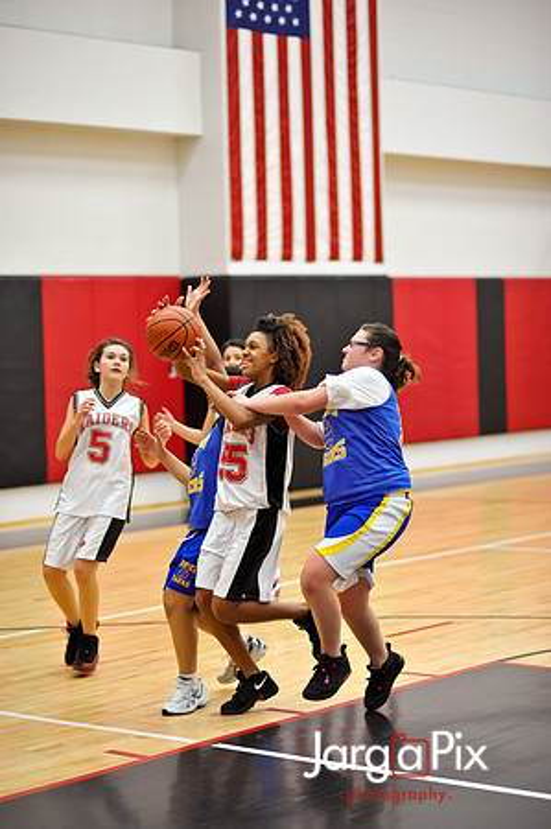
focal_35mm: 85
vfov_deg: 23.9
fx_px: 1956
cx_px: 276
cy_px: 414
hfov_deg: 16.0
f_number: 2
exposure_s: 1/500
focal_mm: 85
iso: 2000
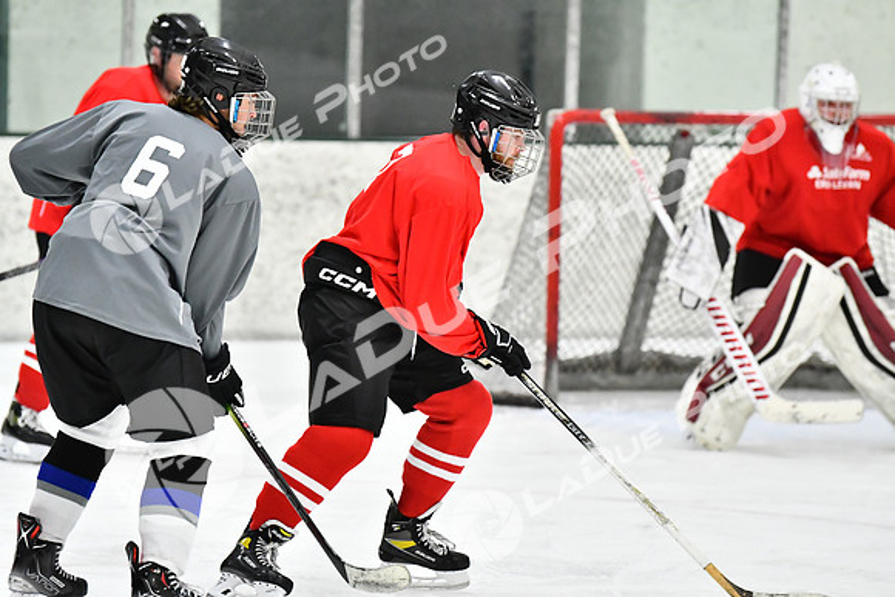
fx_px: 4849
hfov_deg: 10.5
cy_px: 298
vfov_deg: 7.0
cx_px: 448
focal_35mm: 195
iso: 5000
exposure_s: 1/1250
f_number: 2.8
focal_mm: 130
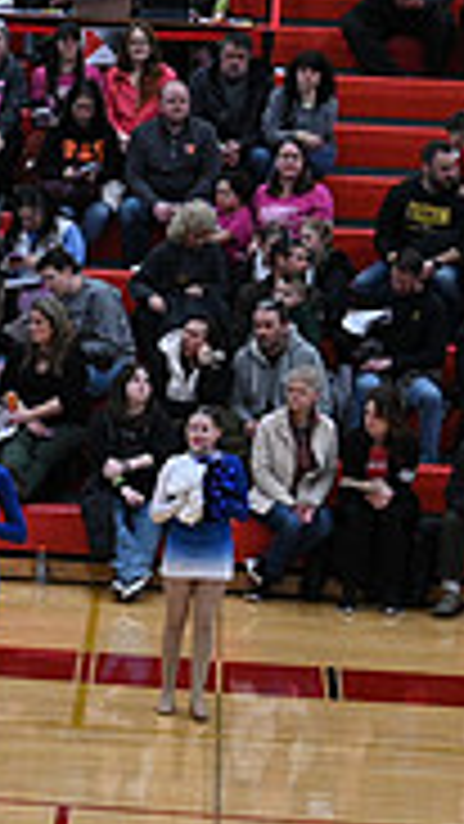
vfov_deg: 9.2
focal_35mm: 232
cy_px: 867
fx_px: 5072
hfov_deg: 5.0
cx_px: -811
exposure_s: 1/400
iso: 4000
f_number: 4
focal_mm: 70
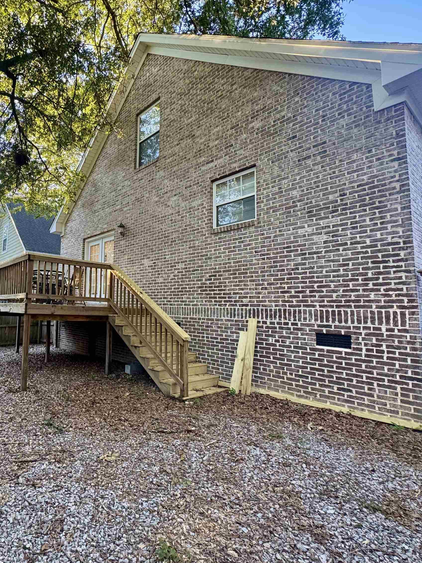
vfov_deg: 84.7
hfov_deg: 64.1
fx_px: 309
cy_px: 279
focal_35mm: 19
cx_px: 100
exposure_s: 1/99
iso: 160
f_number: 2.2
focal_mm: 2.22
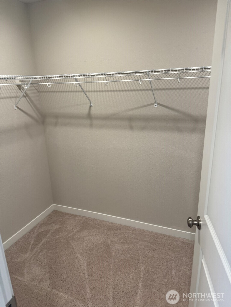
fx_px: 214
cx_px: 116
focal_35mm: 24
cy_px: 154
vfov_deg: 71.6
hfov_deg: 56.8
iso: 125
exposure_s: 1/60
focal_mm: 6.76
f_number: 1.78
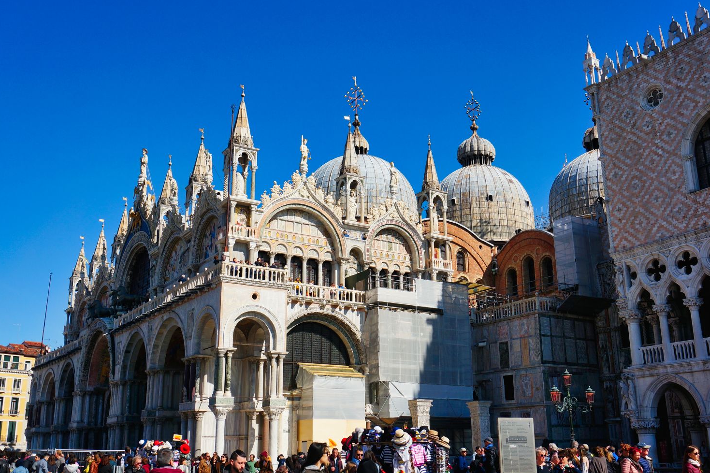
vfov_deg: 35.4
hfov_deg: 51.2
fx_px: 740
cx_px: 365
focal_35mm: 38
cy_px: 232
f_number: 8
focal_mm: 23
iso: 100
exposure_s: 1/400
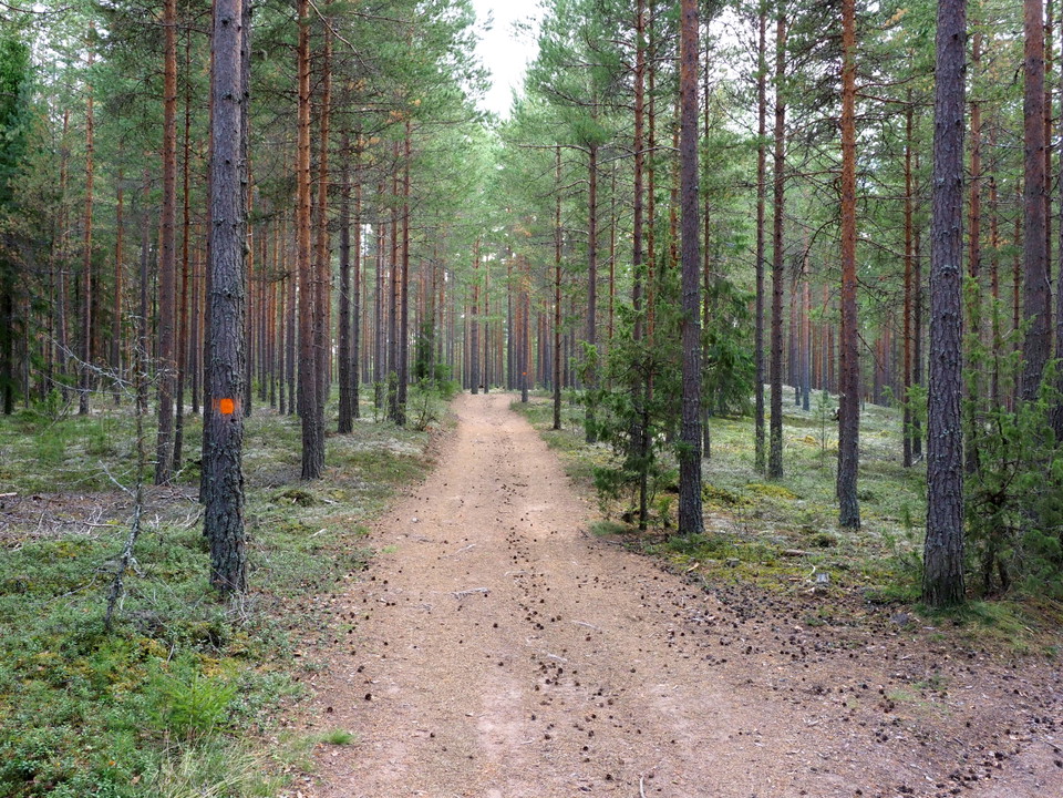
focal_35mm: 34
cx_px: 532
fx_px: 1044
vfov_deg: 41.8
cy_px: 399
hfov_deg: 54.0
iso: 800
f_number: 8
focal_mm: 17
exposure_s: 1/60
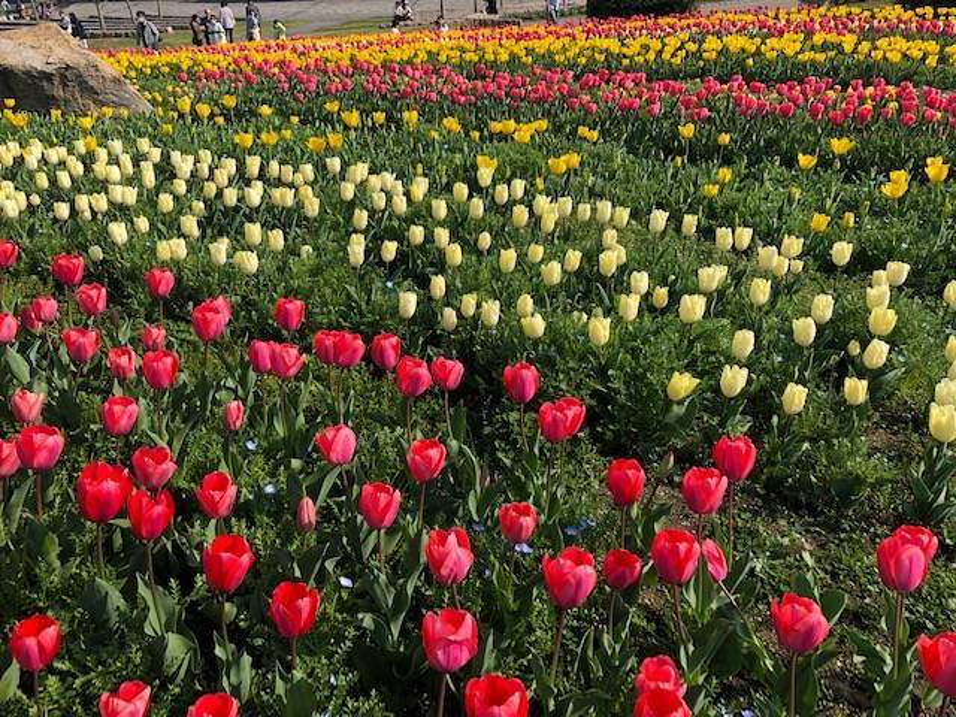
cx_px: 478
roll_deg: +4.9
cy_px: 358
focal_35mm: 28
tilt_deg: -28.1
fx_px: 773
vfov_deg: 49.7
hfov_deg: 63.4
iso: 20
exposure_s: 1/1312
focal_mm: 3.99
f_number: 1.8
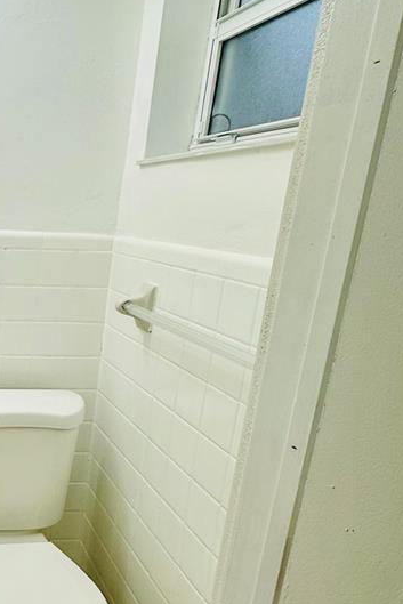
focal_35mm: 33
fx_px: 554
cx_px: -65
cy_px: 343
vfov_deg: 57.0
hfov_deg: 33.5
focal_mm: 2.22
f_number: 2.2
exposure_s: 1/120
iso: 50
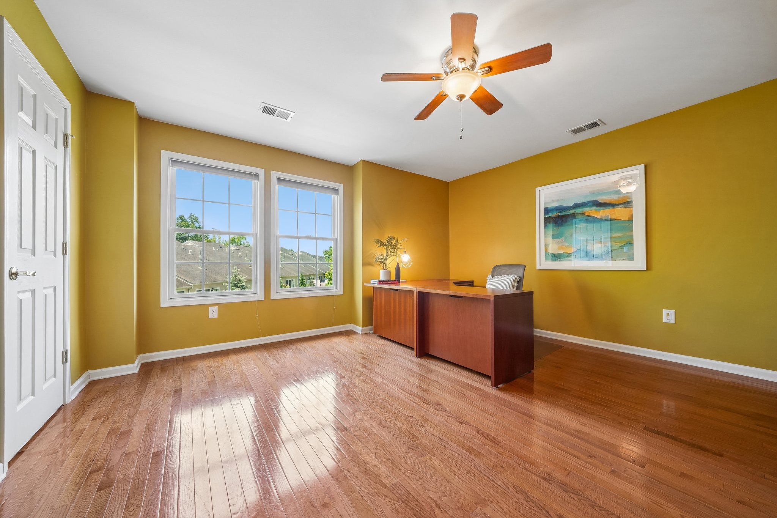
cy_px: 259
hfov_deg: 112.6
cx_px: 388
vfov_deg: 90.0
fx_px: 259
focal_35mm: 12
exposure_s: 1/2
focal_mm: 12
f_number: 11
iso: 100
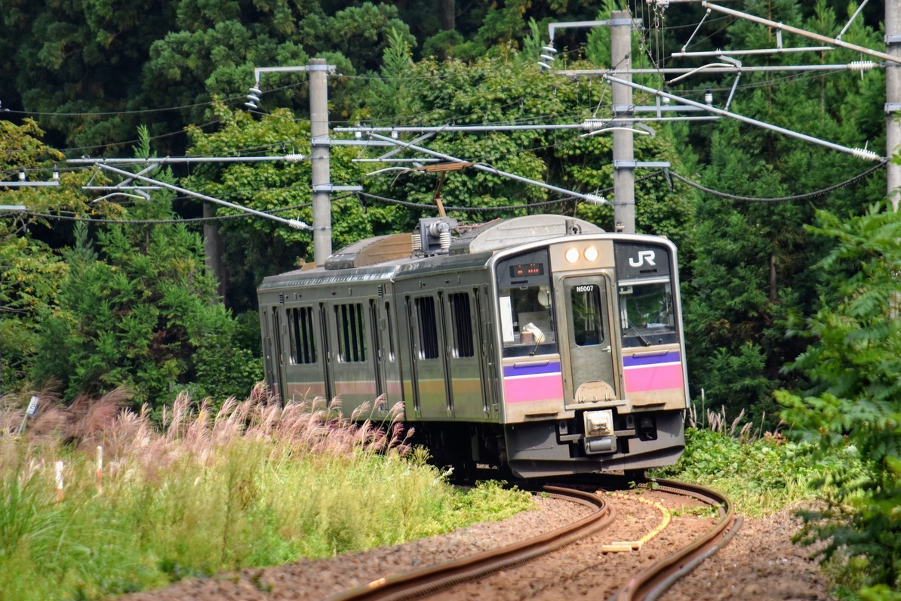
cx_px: 451
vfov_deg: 3.3
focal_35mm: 422
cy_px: 301
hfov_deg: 4.9
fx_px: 10561
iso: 450
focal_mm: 280
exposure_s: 1/1000
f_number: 5.6
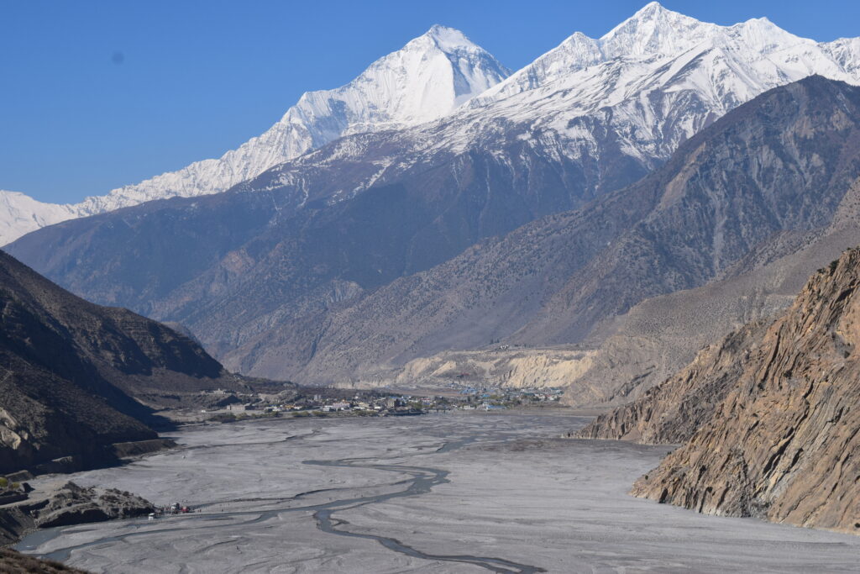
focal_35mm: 72
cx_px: 430
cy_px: 287
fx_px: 1720
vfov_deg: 18.9
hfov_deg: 28.1
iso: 200
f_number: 11
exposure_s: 1/500
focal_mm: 48
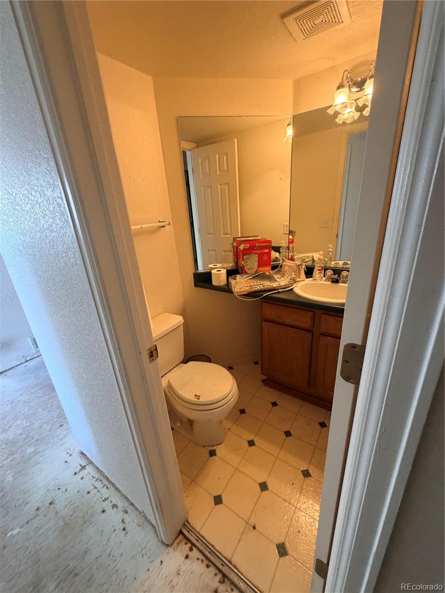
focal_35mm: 14
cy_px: 296
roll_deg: +4.5
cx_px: 222
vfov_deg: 102.1
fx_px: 240
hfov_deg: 85.7
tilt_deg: -19.3
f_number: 2.2
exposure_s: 1/60
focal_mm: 2.22
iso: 320
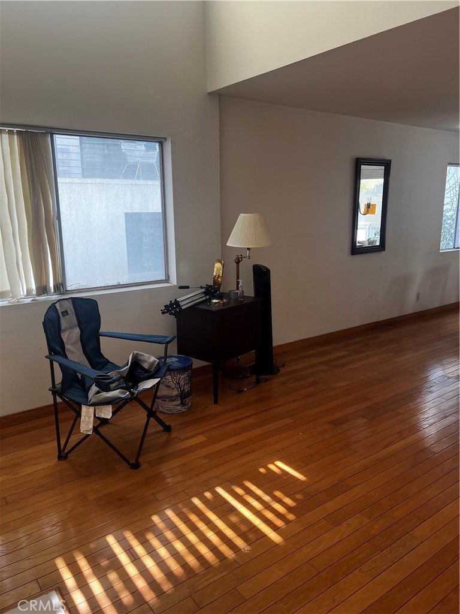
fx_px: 461
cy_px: 307
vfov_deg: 67.3
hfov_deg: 53.1
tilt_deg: -10.9
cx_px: 230
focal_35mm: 26
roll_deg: +1.1
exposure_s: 1/121
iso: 80
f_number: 1.5
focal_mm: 5.7
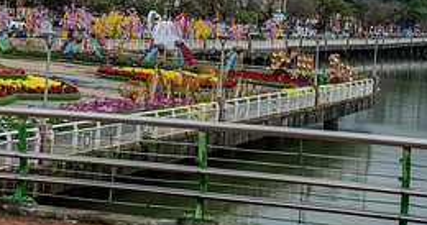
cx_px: -39
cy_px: -8
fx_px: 1115
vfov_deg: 11.4
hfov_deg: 20.7
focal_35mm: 100
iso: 320
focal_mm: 39
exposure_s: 1/1000
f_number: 4.5
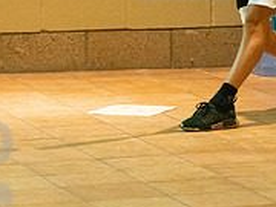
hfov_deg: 5.3
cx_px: 184
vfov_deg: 4.0
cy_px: -51
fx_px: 2966
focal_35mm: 372
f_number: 4.5
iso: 6400
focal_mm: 120
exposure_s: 1/640
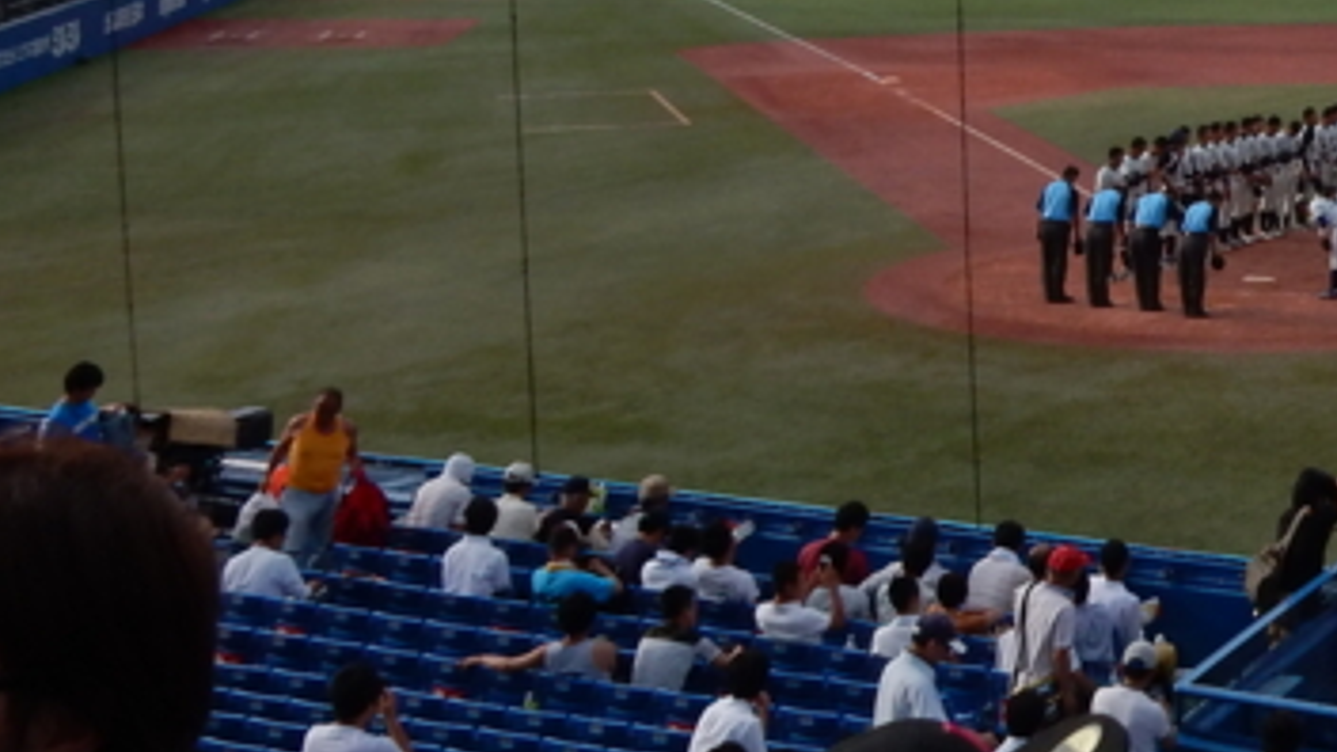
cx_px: 1626
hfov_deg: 20.9
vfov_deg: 12.2
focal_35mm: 95
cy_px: -342
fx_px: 3368
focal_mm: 5.4
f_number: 4
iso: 125
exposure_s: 1/800
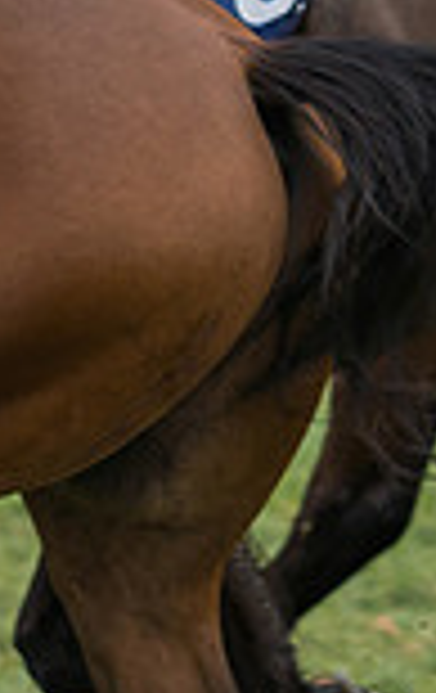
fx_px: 7600
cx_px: -440
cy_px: 110
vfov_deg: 5.2
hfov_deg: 3.3
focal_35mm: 402
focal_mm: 70
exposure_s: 1/1000
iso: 400
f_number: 2.8
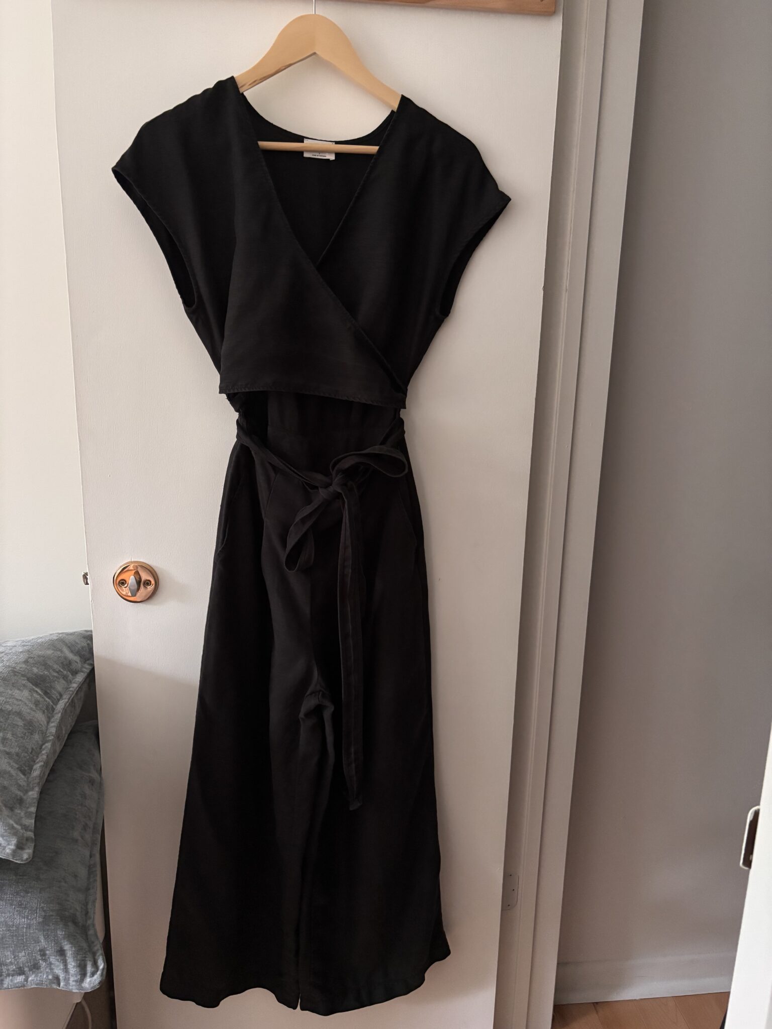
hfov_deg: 53.1
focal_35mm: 26
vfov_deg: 67.3
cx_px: 386
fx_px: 773
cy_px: 514
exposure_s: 1/30
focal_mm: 5.96
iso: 640
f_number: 1.6
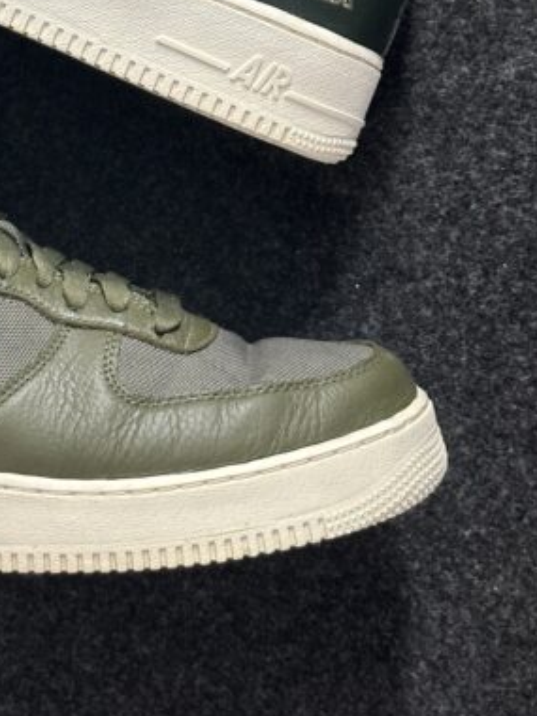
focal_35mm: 101
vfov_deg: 19.3
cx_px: 11
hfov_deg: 14.4
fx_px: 2089
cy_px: 167
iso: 320
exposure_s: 1/33
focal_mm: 6.86
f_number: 1.78
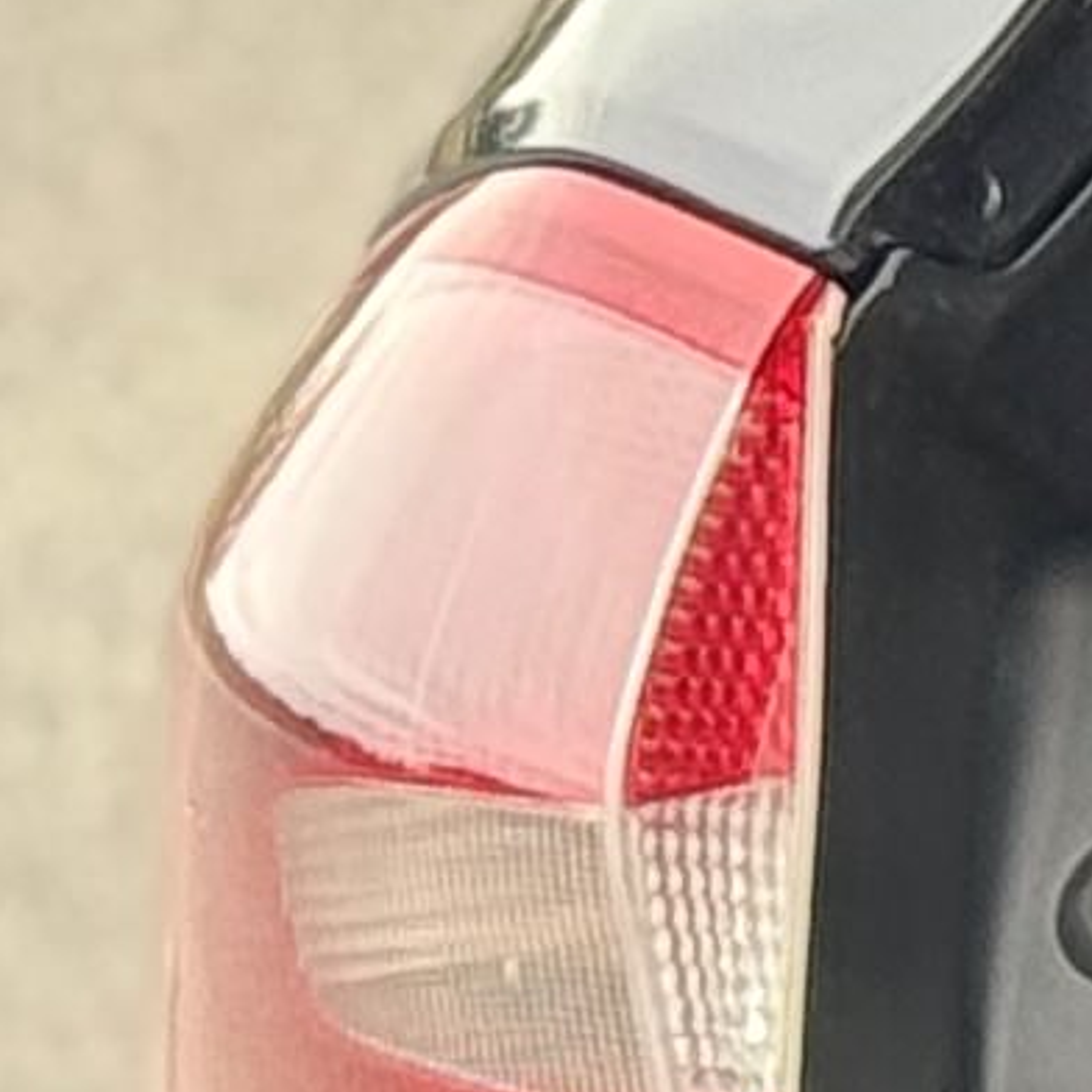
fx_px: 15561
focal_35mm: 436
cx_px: 4931
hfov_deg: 3.7
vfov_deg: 4.0
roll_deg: -1.1
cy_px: -103
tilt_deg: -9.1
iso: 100
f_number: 1.78
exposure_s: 1/147
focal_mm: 6.76
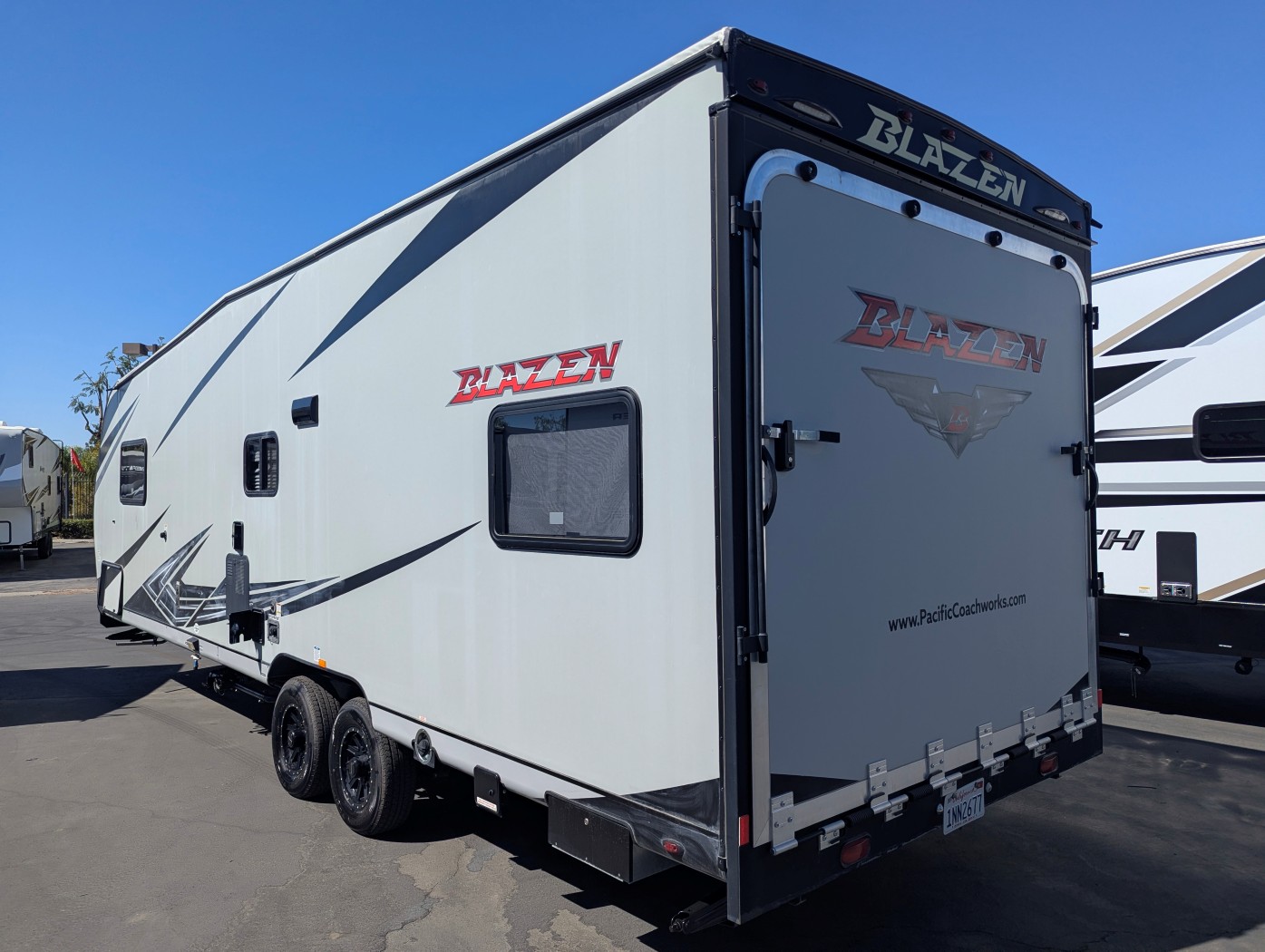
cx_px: 632
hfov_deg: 71.5
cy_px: 476
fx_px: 878
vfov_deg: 56.9
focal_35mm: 24
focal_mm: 6.81
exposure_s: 1/2899
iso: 42
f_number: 1.85
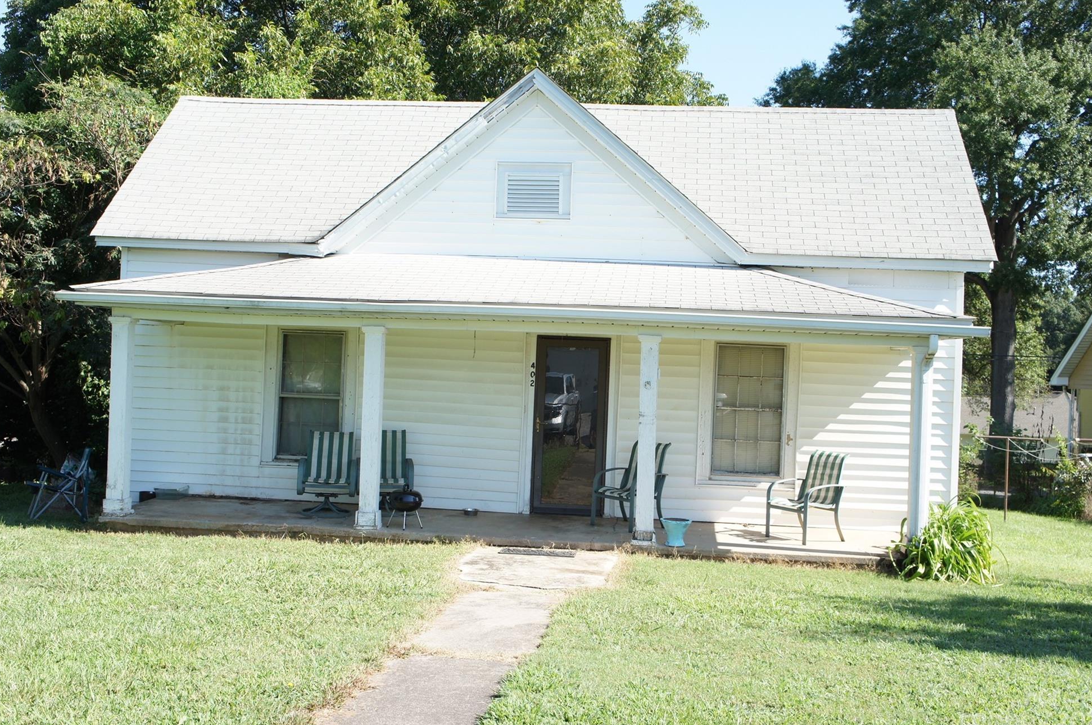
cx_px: 540
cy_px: 364
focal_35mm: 40
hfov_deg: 49.0
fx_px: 1197
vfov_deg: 33.7
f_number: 8
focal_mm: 25
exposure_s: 1/125
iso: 200
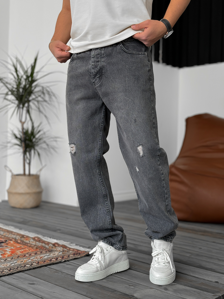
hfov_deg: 30.3
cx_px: 112
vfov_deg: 39.7
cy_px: 150
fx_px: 414
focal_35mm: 48
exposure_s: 1/125
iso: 80
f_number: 1.8
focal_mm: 6.86
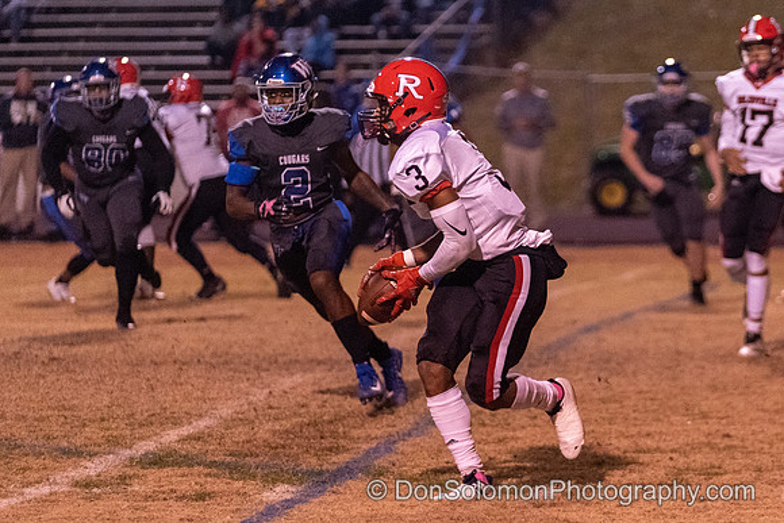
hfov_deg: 8.9
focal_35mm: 230
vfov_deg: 6.0
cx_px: 536
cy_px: 192
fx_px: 5006
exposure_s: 1/800
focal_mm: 151
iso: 6400
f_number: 2.8
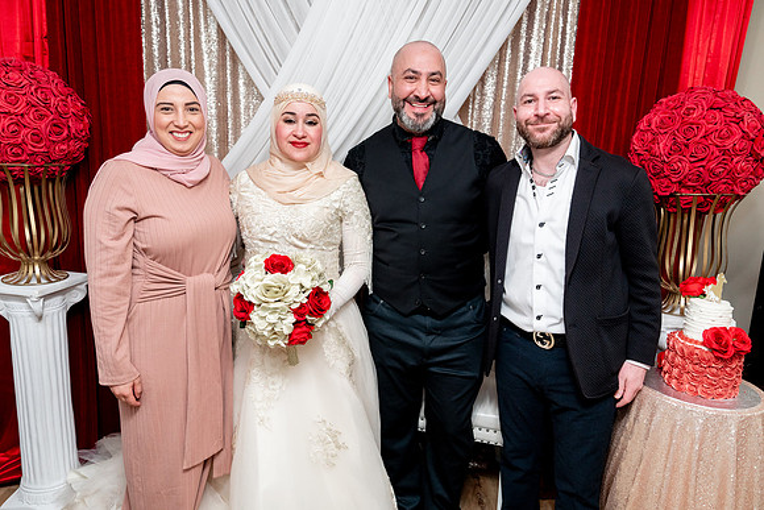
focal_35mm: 25
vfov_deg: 51.8
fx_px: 524
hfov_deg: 72.1
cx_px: 382
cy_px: 255
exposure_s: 1/160
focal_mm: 24
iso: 1250
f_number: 2.8
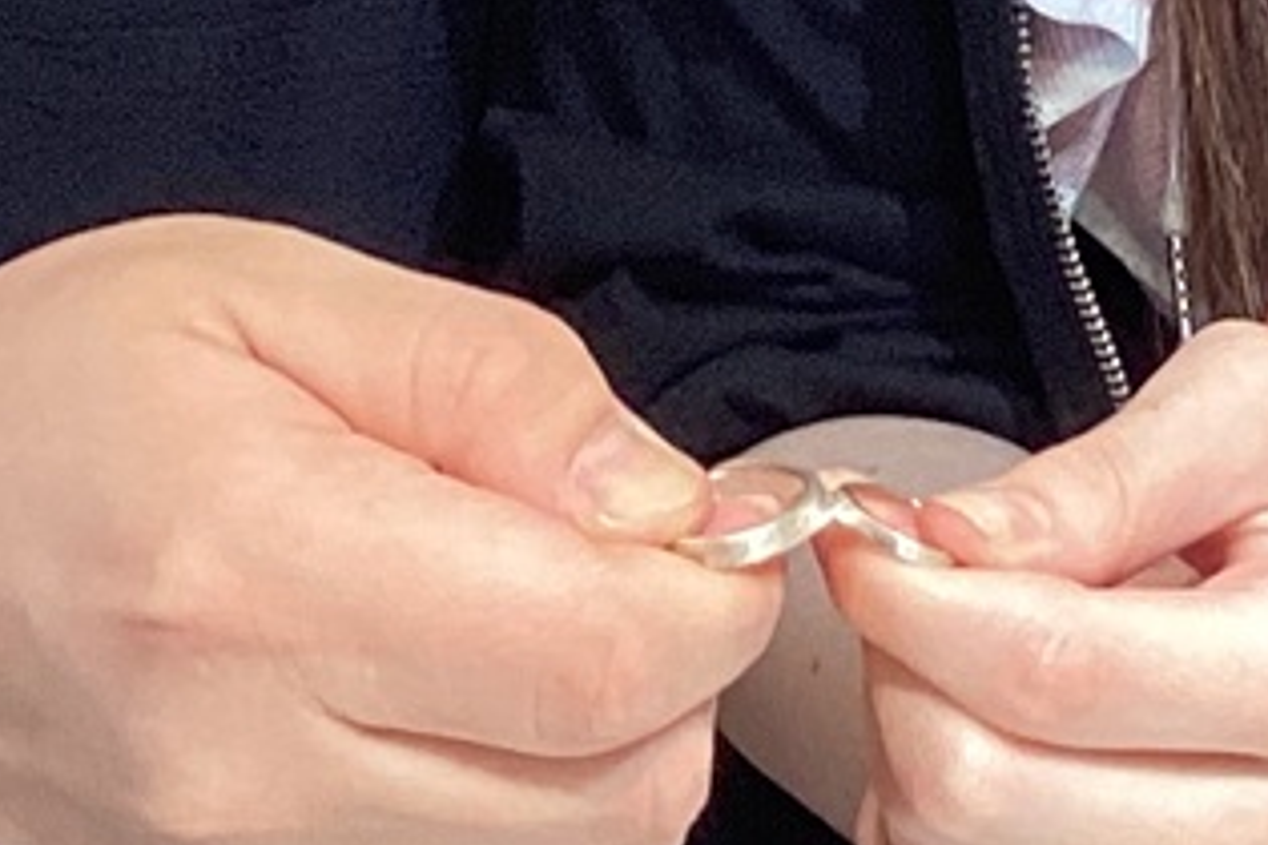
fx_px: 1620
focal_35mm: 46
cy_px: 507
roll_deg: -0.1
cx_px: 841
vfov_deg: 29.2
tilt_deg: -20.6
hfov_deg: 42.2
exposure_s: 1/60
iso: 80
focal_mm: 3.3
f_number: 2.4
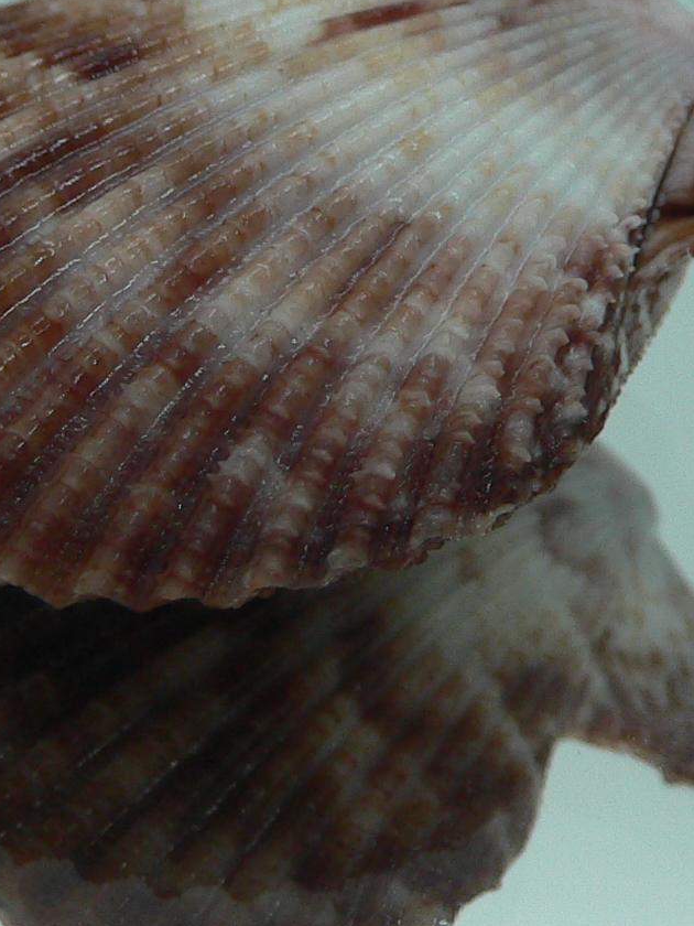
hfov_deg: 17.5
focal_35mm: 84
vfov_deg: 23.2
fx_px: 2245
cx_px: 254
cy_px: 334
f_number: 2.8
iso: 100
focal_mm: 4.6
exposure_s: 1/60
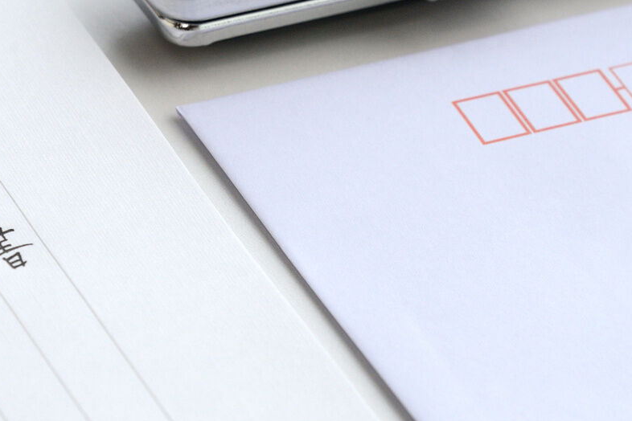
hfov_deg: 5.3
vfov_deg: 3.5
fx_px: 6864
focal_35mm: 391
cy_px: 218
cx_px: 156
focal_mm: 160
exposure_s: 1/160
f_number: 10
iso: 640
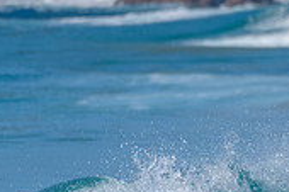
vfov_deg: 0.7
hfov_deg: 1.0
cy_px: 168
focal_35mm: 2090
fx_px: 16762
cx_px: 370
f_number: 5.6
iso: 140
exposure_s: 1/2000
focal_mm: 500
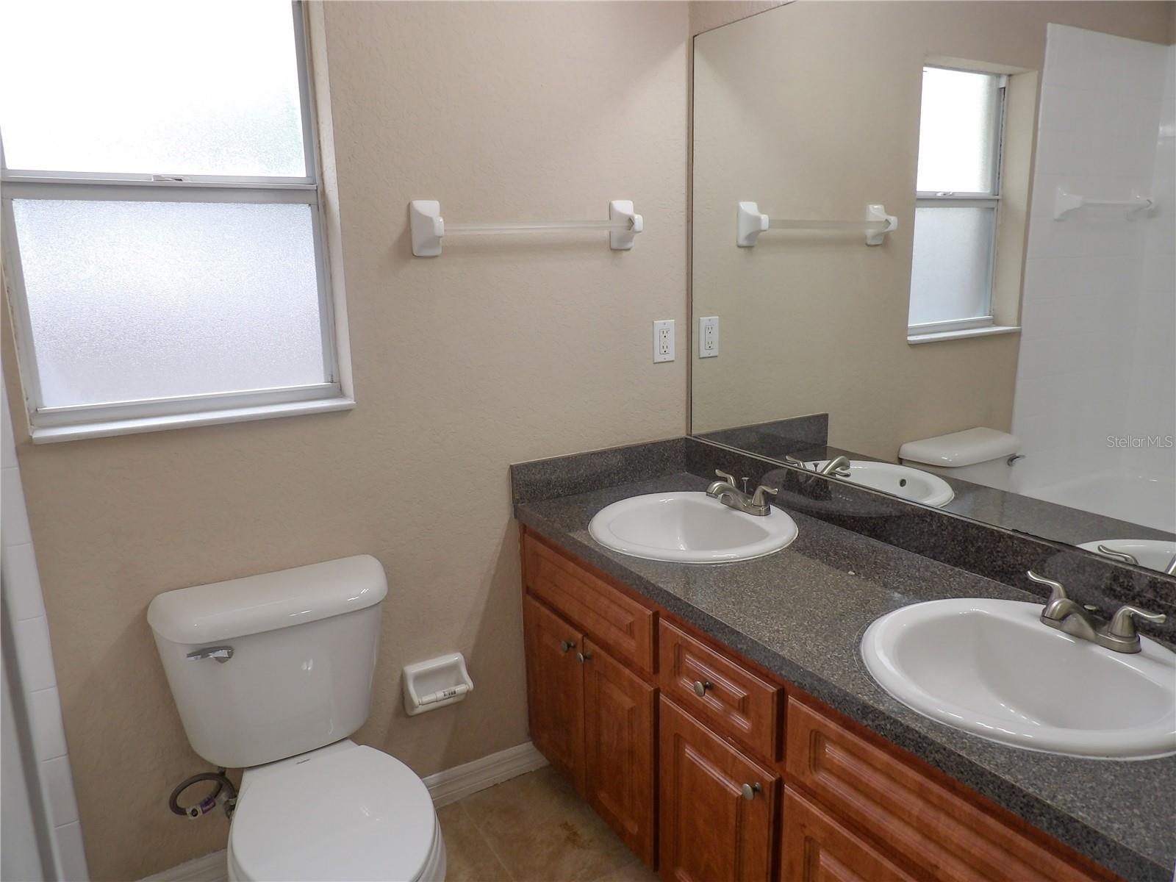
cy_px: 441
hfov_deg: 71.6
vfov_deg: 56.8
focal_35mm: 24
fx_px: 815
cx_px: 588
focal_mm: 4.3
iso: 101
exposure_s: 1/33
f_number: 3.2
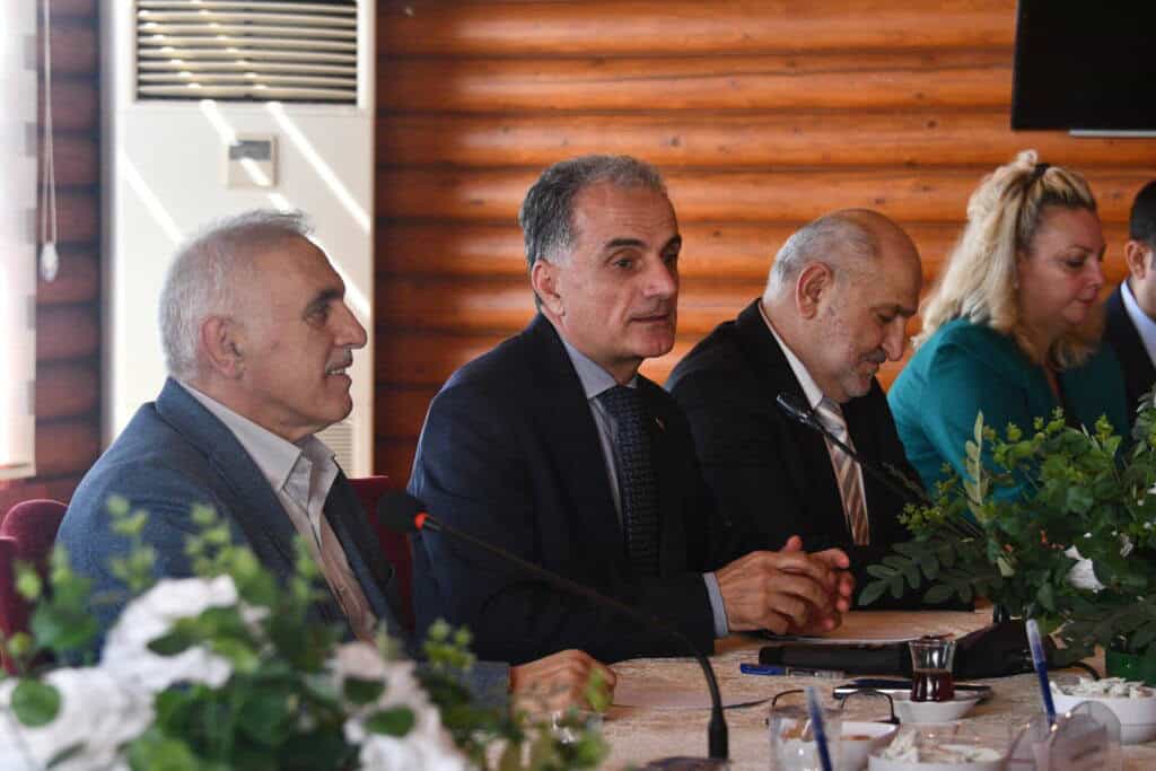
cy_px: 386
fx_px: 3950
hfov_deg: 16.7
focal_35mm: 123
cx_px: 578
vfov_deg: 11.1
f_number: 5.6
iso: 3200
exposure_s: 1/320
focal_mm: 82
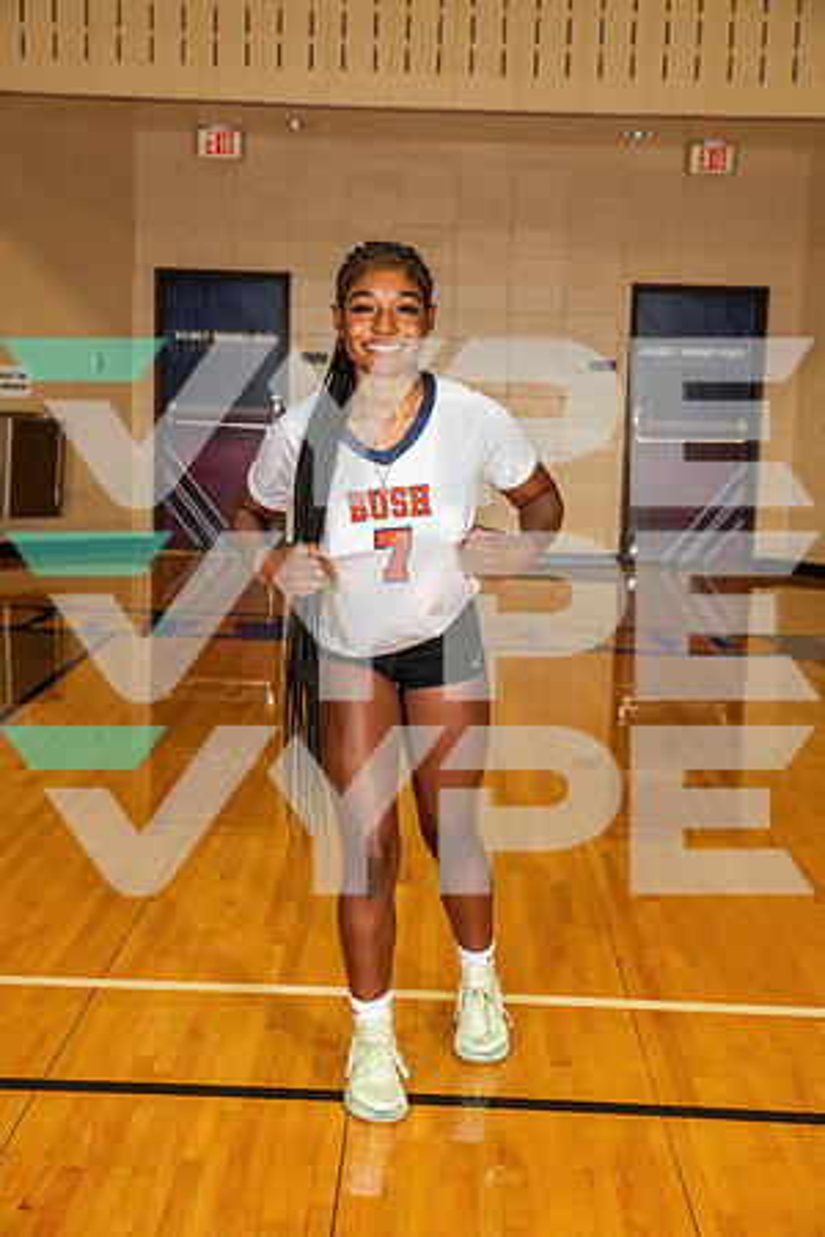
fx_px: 1787
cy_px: 618
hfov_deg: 26.0
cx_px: 412
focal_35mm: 52
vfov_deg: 38.2
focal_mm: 52
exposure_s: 1/250
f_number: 7.1
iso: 1000
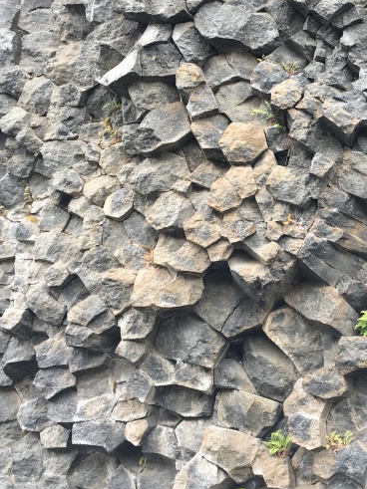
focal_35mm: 63
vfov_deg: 30.7
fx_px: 891
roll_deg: +0.0
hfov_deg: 22.7
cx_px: 335
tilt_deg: +21.8
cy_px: 210
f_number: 2.2
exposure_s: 1/60
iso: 25
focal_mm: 4.15
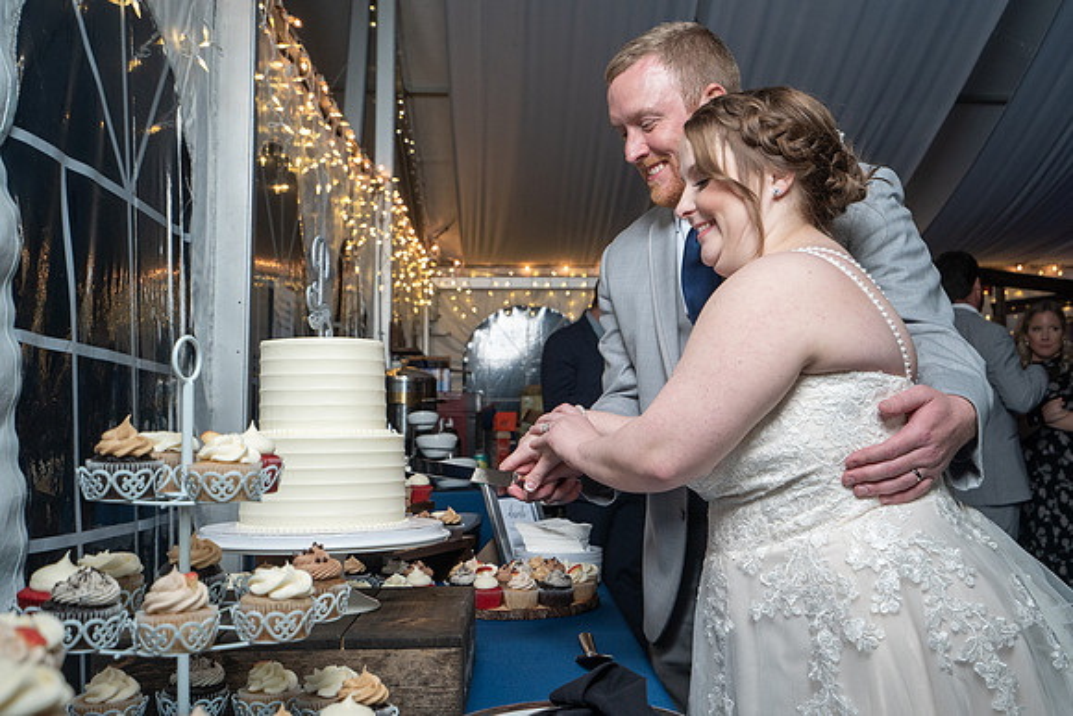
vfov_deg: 33.9
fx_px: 1175
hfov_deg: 49.0
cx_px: 578
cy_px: 386
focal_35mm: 39
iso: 2000
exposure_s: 1/250
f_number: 5.6
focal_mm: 34
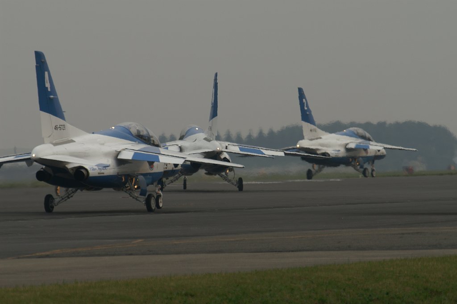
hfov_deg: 6.0
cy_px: 152
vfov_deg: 4.0
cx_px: 228
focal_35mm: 345
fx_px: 4376
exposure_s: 1/125
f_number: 7.1
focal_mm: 230
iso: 100
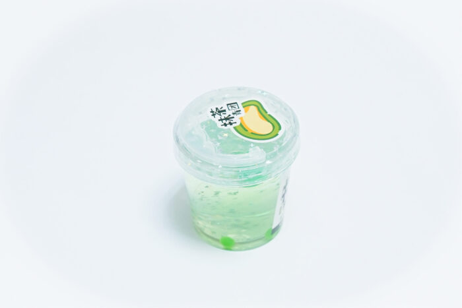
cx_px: 231
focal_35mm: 79
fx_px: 1014
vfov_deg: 17.3
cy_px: 154
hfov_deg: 25.7
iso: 3200
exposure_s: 1/640
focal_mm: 53
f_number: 4.5
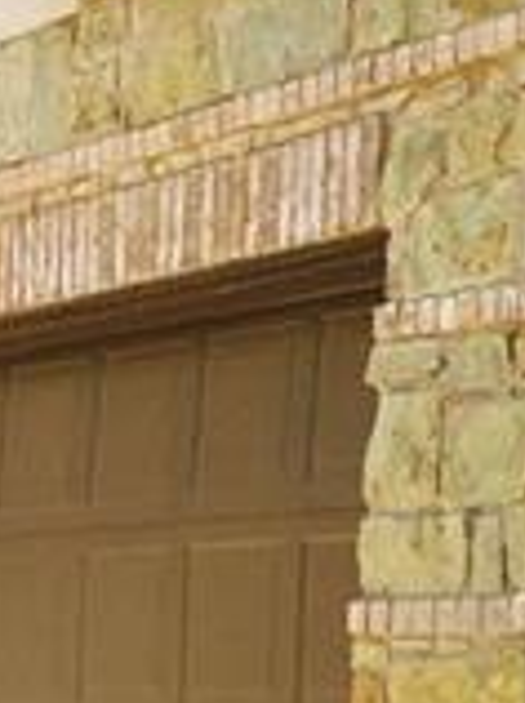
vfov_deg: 14.0
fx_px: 2859
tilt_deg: +12.1
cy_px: 151
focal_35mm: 141
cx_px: 961
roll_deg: -0.6
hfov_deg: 9.9
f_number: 2.2
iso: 25
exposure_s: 1/905
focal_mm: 4.15
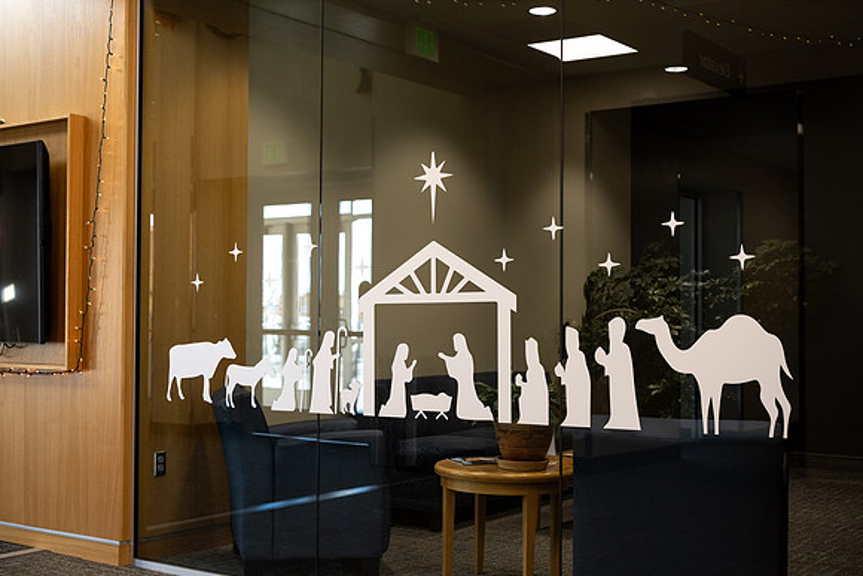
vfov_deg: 29.9
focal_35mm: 45
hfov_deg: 43.6
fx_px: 1079
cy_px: 288
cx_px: 432
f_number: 4
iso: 1250
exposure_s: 1/320
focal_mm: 45
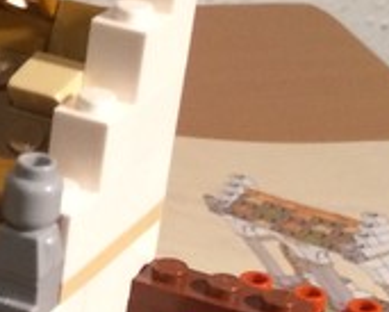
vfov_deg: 9.8
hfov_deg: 11.9
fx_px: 1774
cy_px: 418
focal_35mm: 154
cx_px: -200
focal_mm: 4.12
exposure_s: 1/33
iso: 250
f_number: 2.2
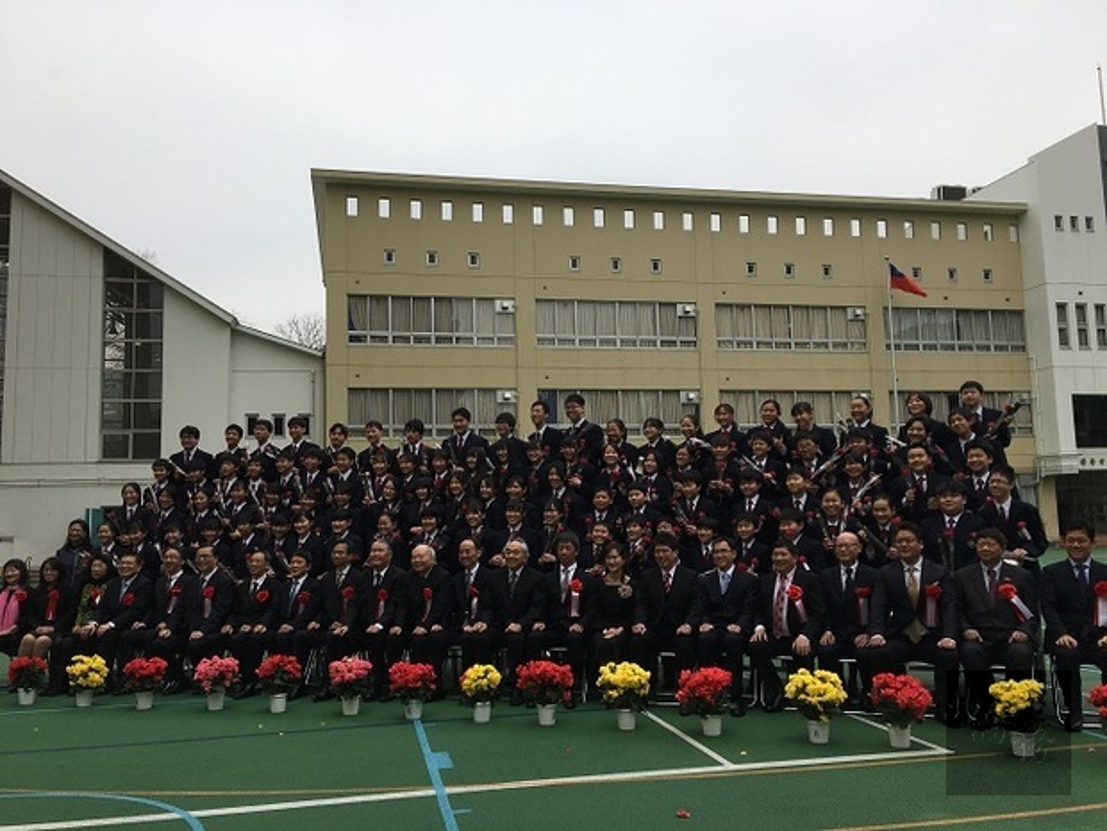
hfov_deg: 61.7
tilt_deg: +6.5
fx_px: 927
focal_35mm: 29
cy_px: 416
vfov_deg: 48.2
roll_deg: +0.2
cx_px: 554
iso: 25
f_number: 2.2
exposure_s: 1/1876
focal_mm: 4.15
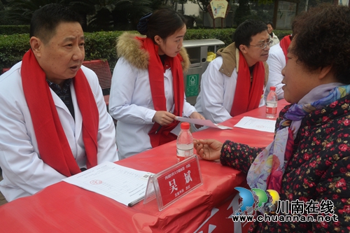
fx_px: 321
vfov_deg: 39.9
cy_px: 116
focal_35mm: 33
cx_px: 175
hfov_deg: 57.2
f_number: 9
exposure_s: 1/320
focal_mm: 22
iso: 800
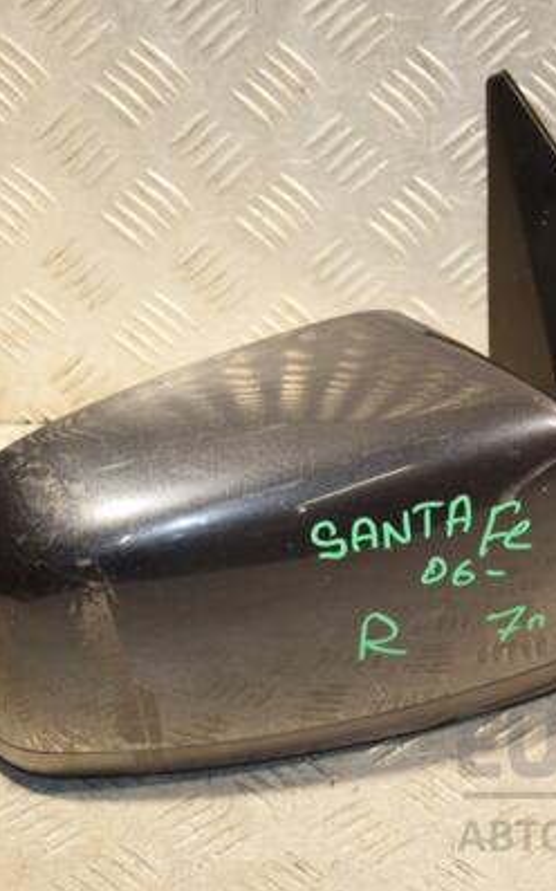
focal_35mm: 97
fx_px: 2353
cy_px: 444
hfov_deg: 13.4
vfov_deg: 21.4
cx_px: 415
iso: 800
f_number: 4.8
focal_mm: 42
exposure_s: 1/200
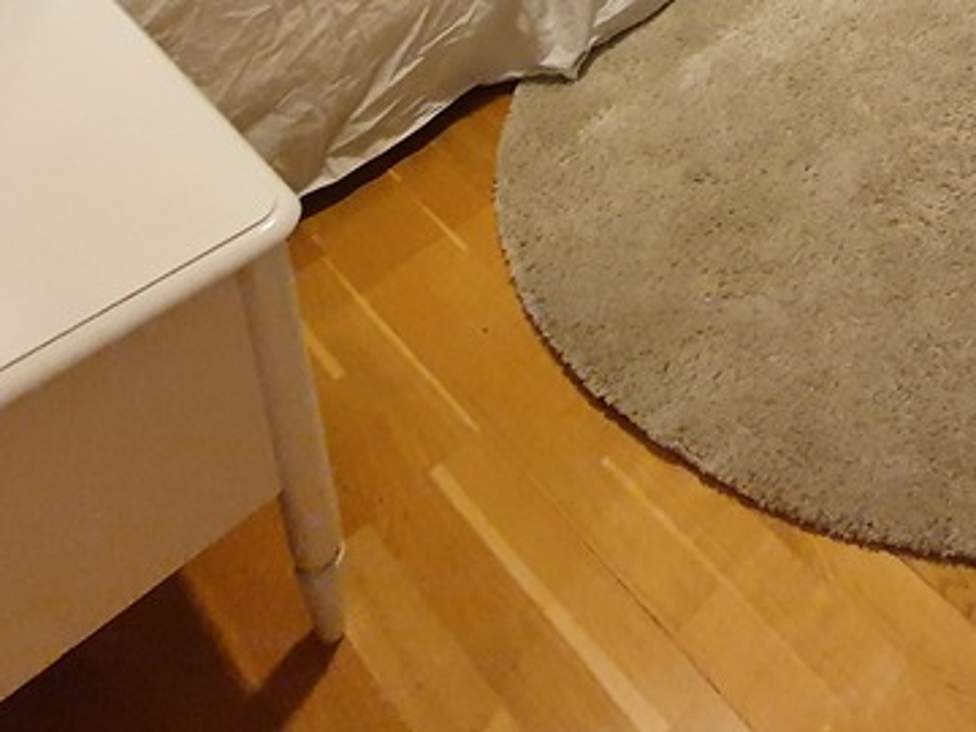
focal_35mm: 37
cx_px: 816
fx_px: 1043
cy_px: -304
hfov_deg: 46.8
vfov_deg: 28.6
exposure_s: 1/25
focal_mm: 1.8
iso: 640
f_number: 2.2
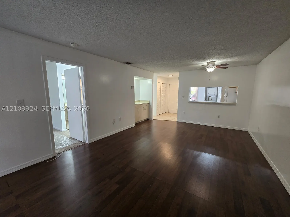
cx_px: 145
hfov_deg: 106.2
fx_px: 109
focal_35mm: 13
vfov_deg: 89.9
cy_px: 108
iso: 200
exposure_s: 1/60
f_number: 2.2
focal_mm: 2.2
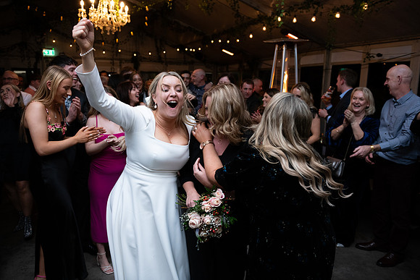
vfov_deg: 48.0
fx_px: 315
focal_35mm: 27
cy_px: 140
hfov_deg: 67.4
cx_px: 210
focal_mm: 27
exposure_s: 1/160
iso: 800
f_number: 3.5
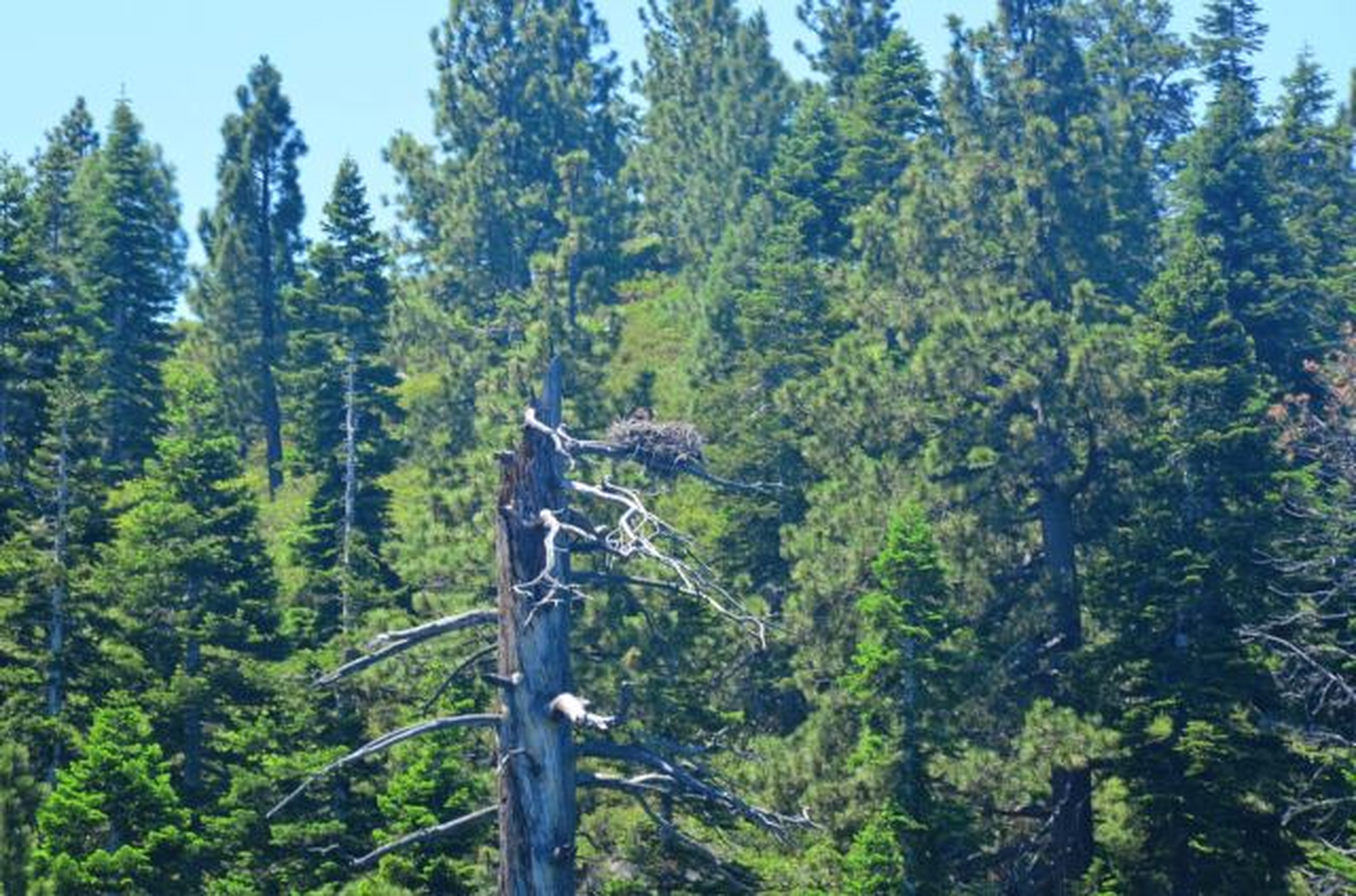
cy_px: 448
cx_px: 678
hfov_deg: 6.9
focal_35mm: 300
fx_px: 11269
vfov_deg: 4.6
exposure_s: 1/60
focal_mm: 200
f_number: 16
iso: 200
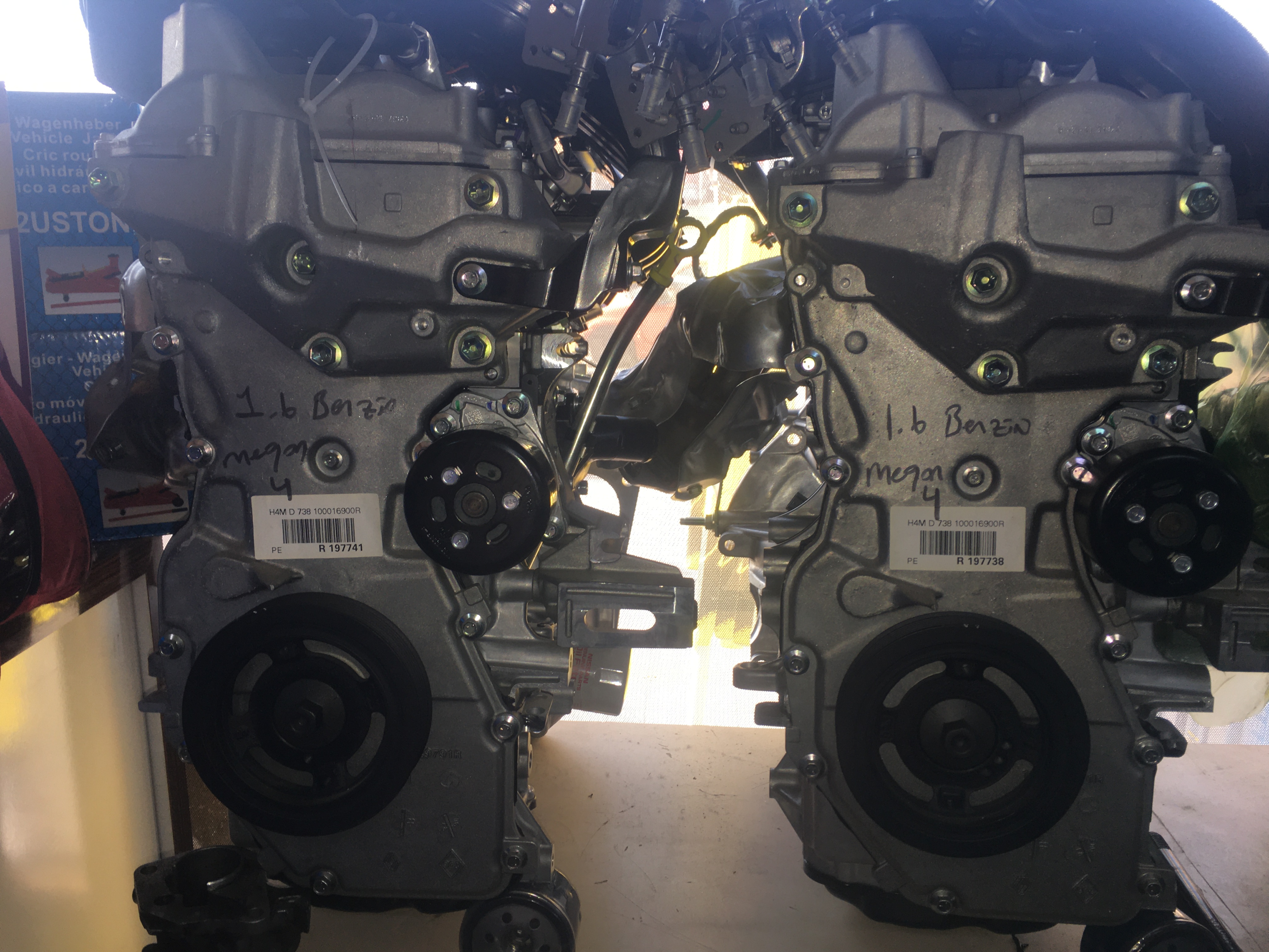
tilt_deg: -12.9
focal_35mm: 29
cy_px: 476
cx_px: 634
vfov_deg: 48.2
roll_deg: -0.2
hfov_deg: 61.7
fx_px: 1063
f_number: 2.2
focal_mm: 4.15
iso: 25
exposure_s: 1/37
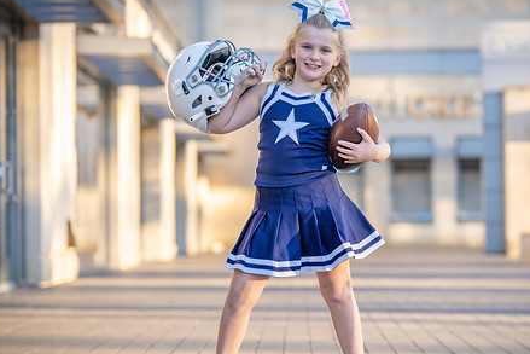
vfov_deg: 9.9
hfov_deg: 14.9
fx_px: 2032
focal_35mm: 138
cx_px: 295
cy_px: 183
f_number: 2.8
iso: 160
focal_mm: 102
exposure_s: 1/320
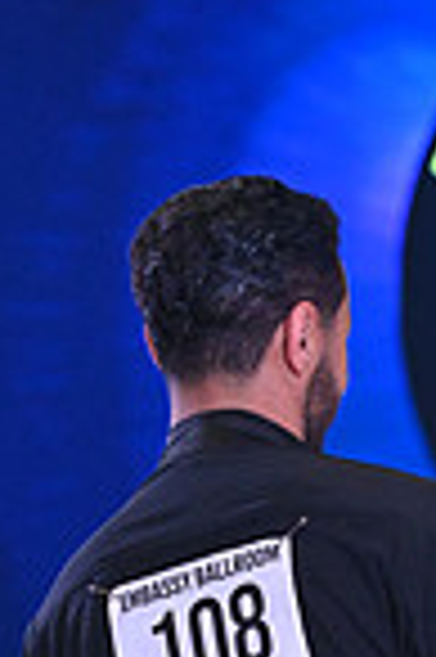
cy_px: 1174
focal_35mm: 538
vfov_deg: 3.8
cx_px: 605
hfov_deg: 2.5
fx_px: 9796
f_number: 5
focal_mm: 135
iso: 4000
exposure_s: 1/400
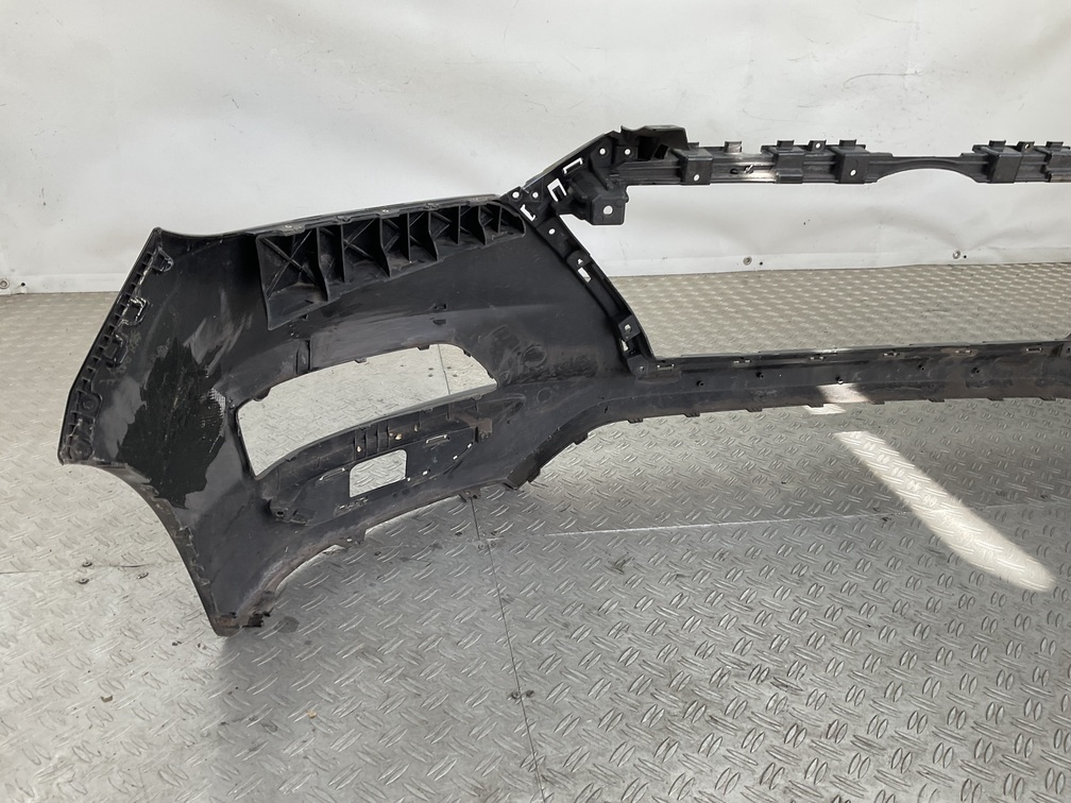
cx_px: 536
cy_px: 402
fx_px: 897
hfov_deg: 61.7
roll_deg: -3.7
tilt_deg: -24.4
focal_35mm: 29
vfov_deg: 48.2
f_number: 1.8
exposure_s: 1/120
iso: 20
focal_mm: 3
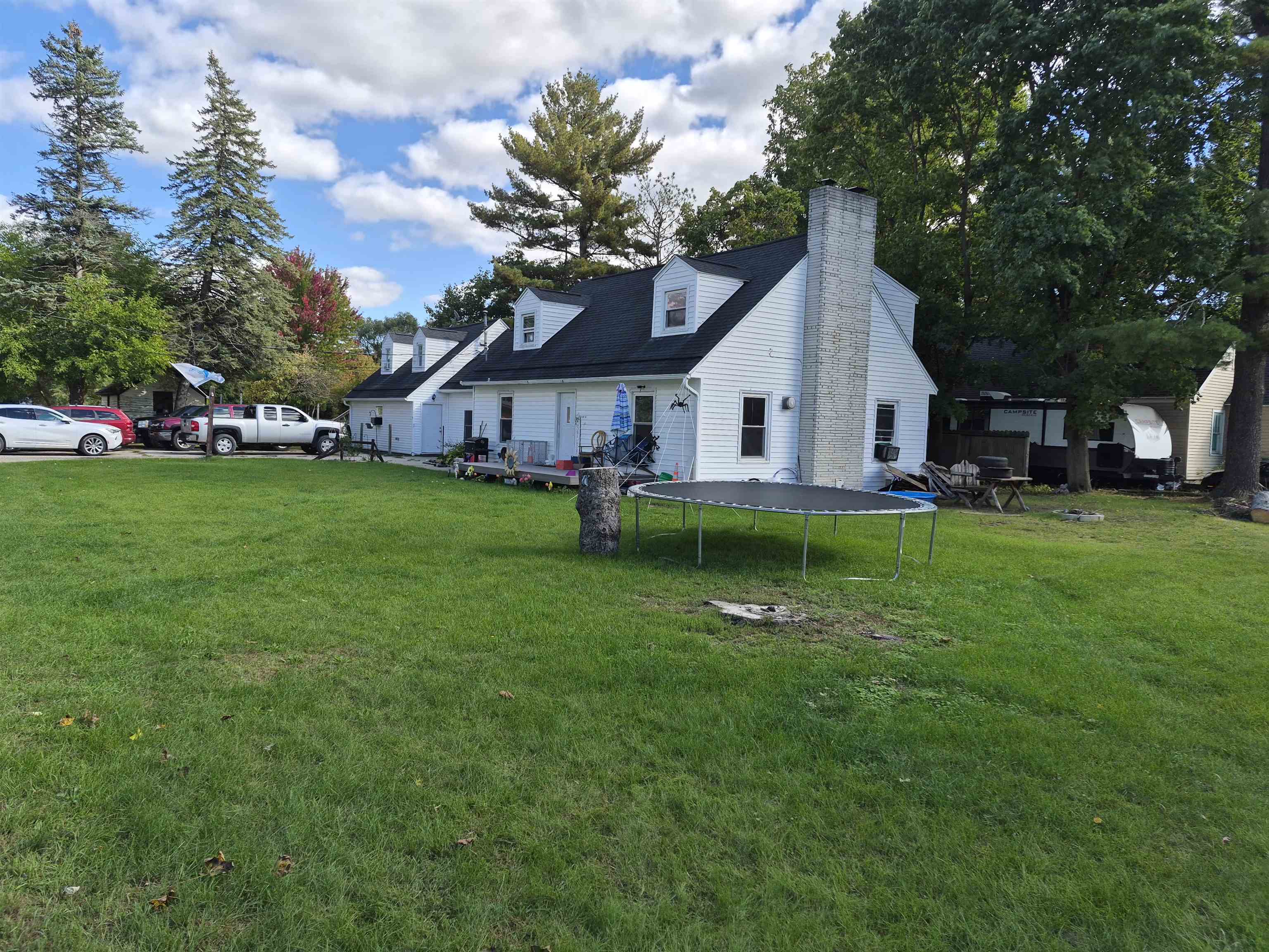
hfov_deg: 73.9
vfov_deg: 58.9
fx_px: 843
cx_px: 634
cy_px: 476
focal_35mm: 23
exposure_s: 1/2680
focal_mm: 5.4
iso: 80
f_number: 1.8
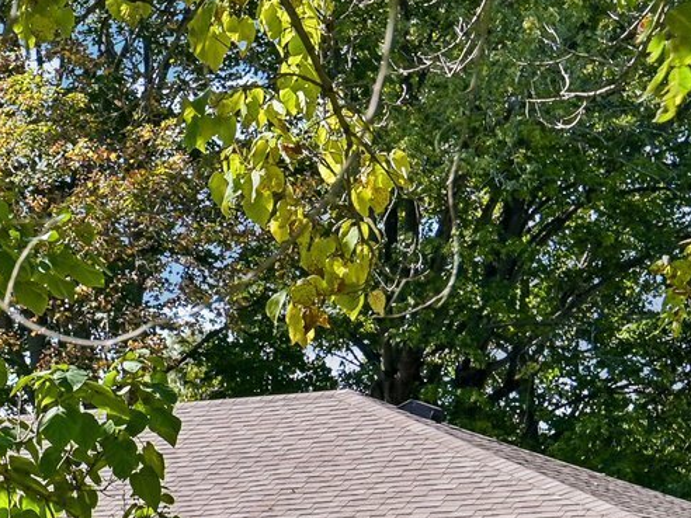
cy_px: 756
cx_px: -222
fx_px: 2555
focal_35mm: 128
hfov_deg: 14.7
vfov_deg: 11.2
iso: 100
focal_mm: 32
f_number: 8
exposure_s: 1/80
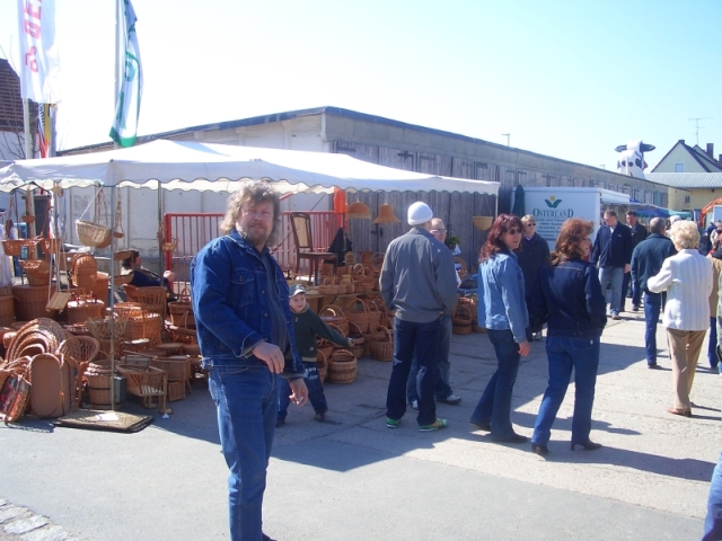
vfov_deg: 40.7
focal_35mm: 35
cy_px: 270
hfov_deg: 52.6
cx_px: 361
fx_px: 730
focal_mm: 5.8
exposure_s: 1/250
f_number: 4.3
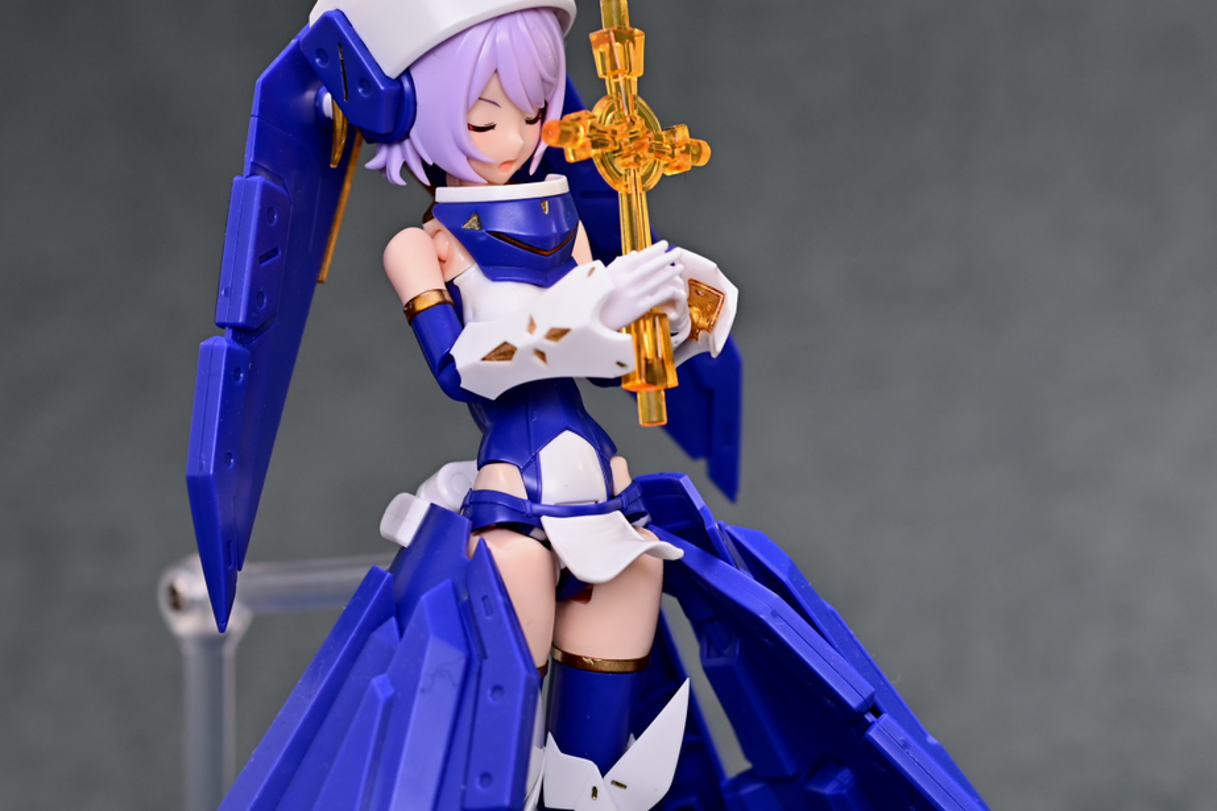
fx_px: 3954
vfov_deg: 11.7
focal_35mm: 117
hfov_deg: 17.5
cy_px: 396
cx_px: 465
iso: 200
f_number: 5.6
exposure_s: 5
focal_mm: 60
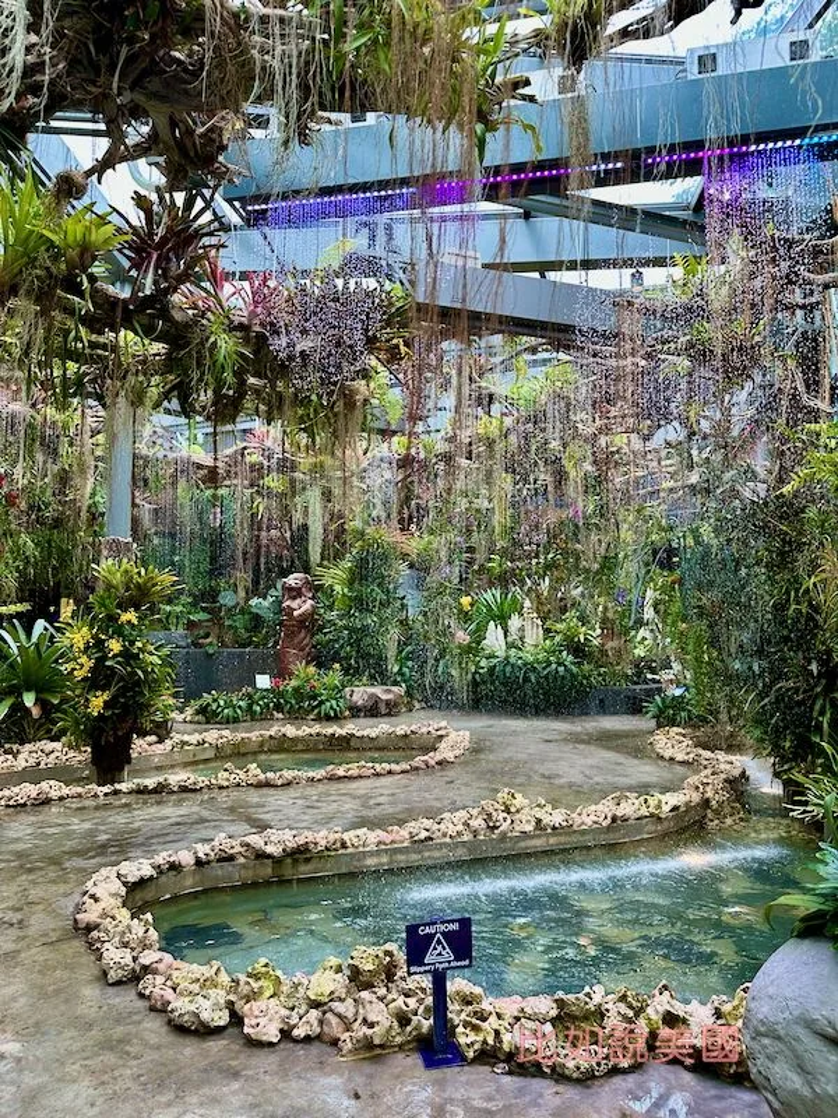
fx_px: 775
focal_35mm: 24
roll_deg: -1.1
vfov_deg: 71.6
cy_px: 559
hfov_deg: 56.8
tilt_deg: +4.5
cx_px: 419
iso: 80
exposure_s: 1/199
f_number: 1.78
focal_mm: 6.86
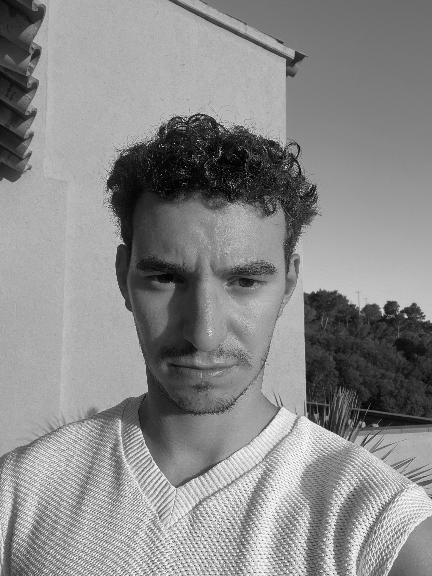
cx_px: 216
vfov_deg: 60.0
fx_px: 499
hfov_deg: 46.8
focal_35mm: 30
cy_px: 288
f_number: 2.2
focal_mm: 2.71
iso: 32
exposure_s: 1/244
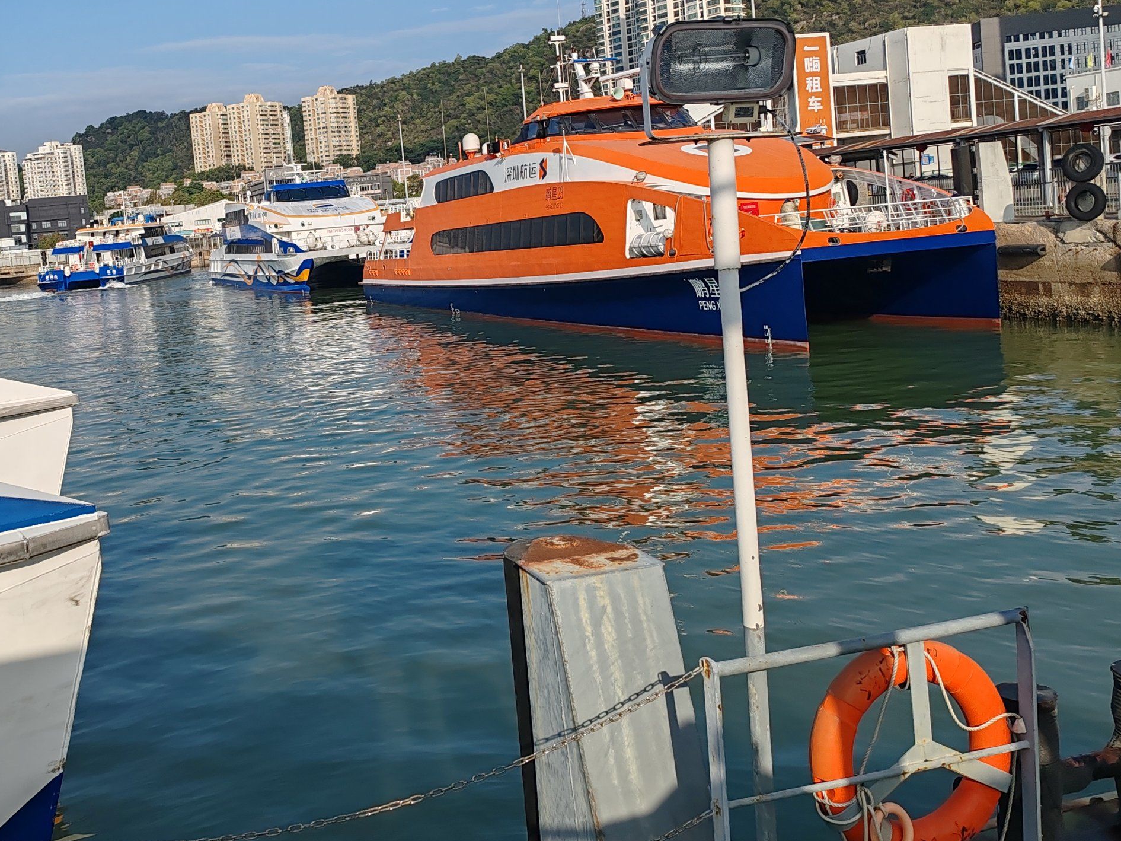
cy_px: 299
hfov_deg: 46.8
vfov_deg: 36.5
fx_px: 1263
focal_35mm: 39
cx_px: 340
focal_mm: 6.12
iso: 125
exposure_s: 1/3333
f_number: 1.9
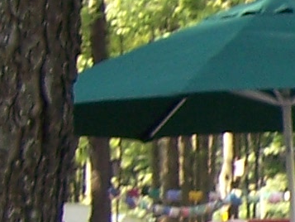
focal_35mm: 260
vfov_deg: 5.7
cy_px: 244
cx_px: 848
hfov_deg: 6.9
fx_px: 2216
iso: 80
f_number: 2.8
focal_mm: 6.2
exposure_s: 1/80
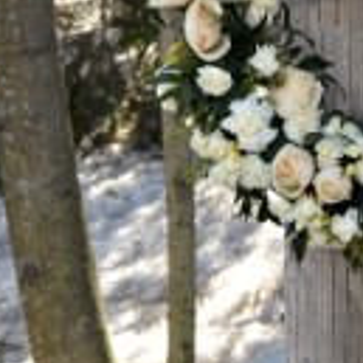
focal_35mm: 93
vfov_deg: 18.4
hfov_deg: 17.8
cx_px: 428
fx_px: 1103
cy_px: 37
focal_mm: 18
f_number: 5.6
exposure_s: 1/125
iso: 125
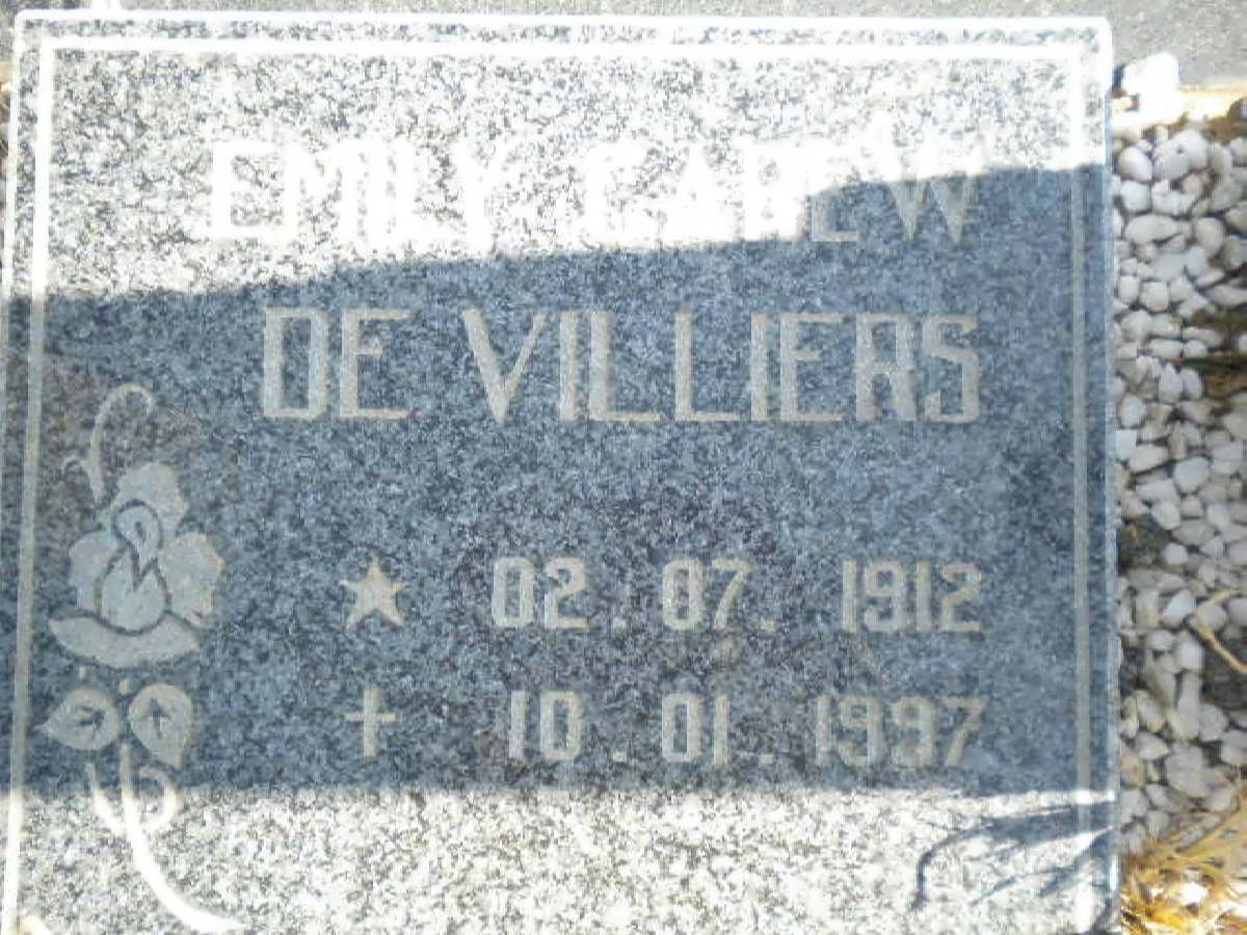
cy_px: 468
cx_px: 624
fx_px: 1261
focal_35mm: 35
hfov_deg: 52.6
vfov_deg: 40.7
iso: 80
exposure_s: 1/197
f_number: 3.1
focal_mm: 6.3
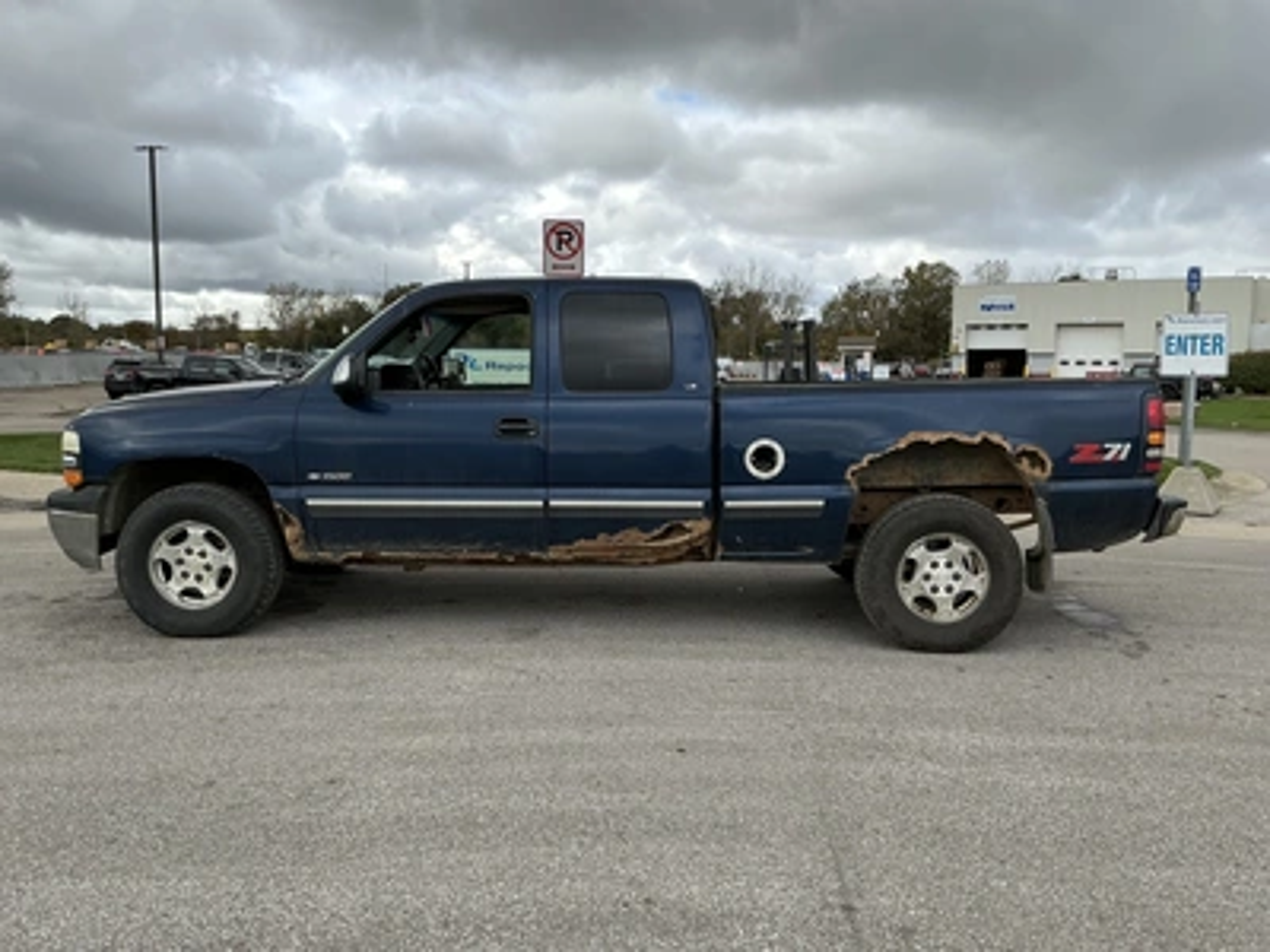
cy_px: 476
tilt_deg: -5.4
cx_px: 635
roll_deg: +0.5
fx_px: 1027
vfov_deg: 49.7
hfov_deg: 63.4
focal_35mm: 28
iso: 25
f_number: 1.8
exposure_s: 1/829
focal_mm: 3
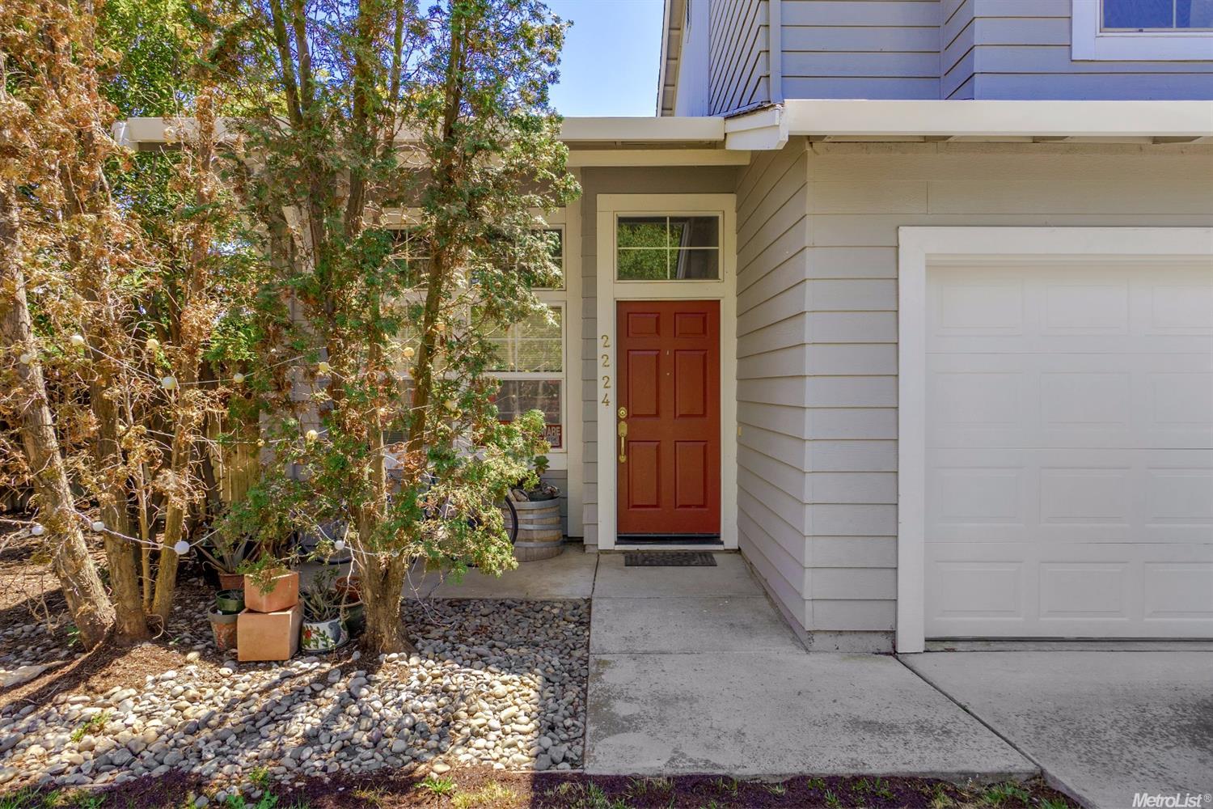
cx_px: 606
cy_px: 404
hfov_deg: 81.2
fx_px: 708
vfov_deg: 59.5
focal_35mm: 21
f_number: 8
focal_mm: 14
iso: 100
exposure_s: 1/60
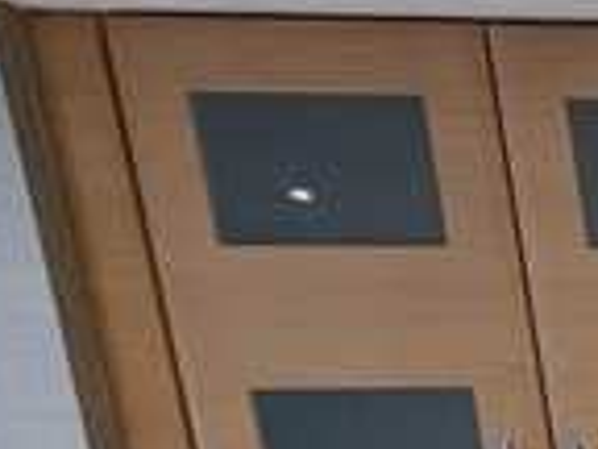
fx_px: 1537
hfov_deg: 15.3
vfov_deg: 13.4
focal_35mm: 89
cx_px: 1337
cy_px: 981
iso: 121
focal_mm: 2.35
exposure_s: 1/24
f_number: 2.2
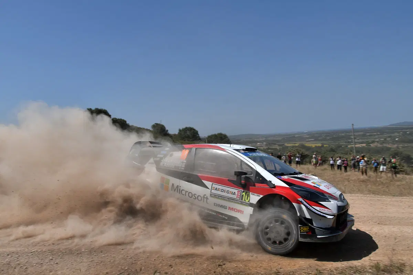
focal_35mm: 27
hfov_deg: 67.4
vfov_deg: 47.9
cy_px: 138
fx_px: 310
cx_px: 206
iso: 100
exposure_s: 1/500
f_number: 10
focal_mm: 18
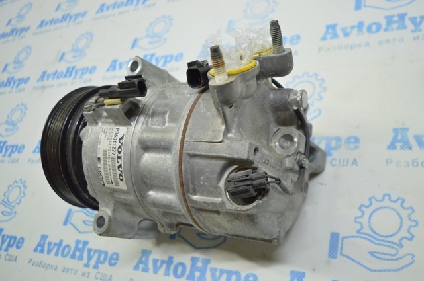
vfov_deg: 38.3
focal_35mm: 34
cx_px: 212
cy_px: 140
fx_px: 406
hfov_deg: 55.2
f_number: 3.8
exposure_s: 1/40
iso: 400
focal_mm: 23
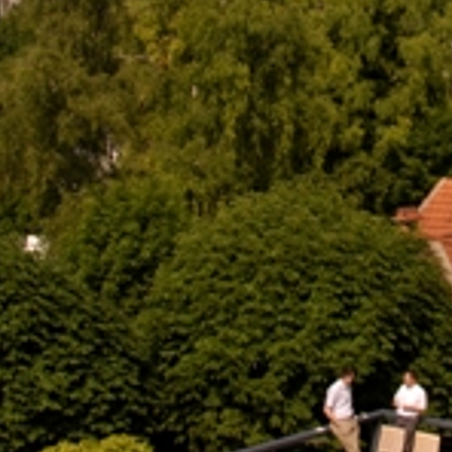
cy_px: 92
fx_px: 1226
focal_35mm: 83
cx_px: 350
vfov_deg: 20.7
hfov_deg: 20.7
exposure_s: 1/160
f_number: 11
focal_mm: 20
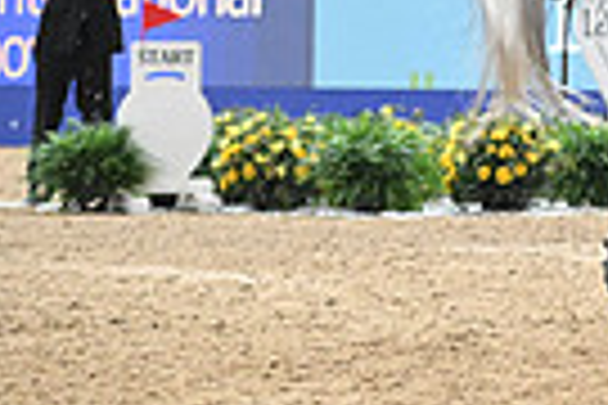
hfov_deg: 6.6
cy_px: -416
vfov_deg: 4.5
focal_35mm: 301
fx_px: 5083
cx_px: 1184
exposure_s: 1/640
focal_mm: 70
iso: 6400
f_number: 3.5
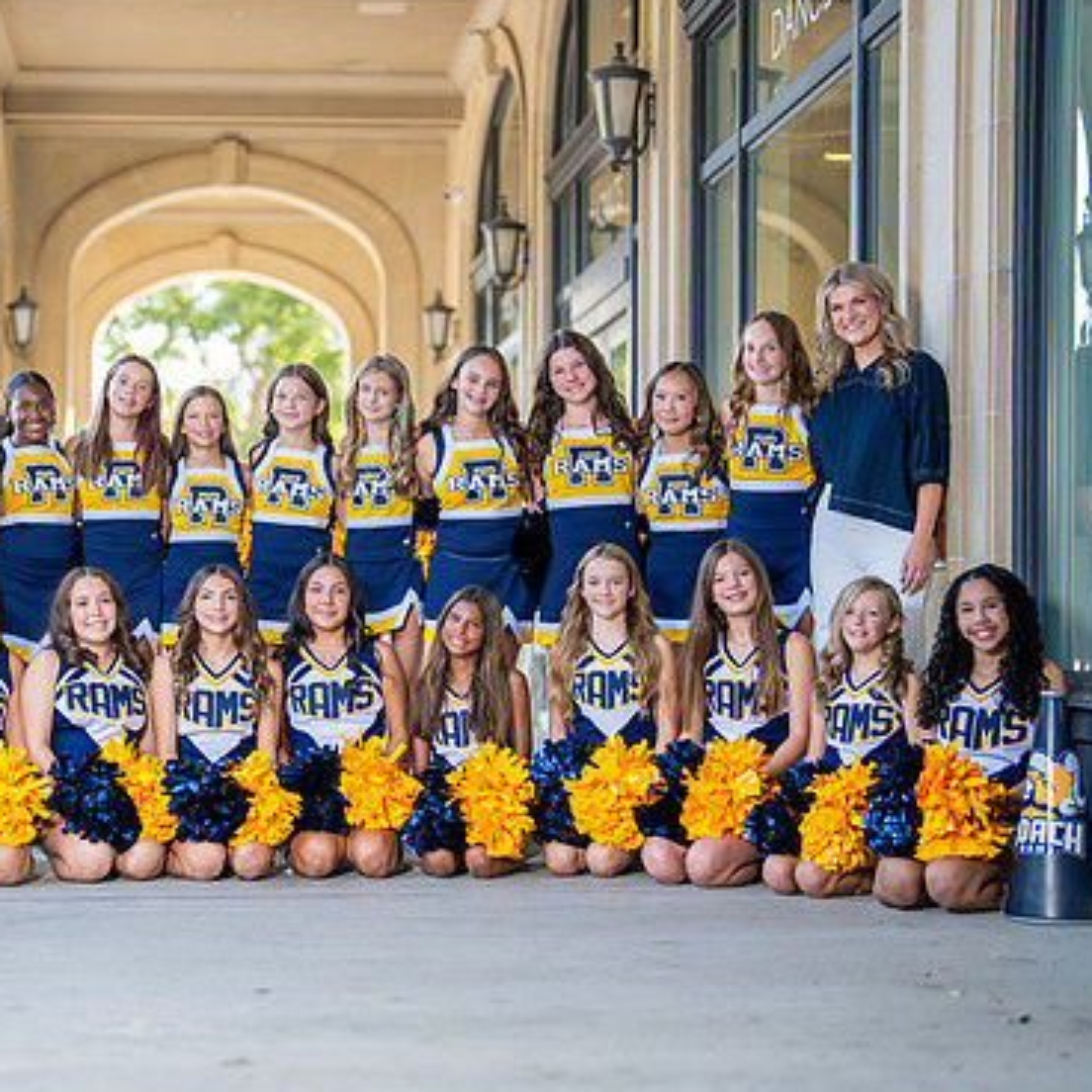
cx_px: 282
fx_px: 2391
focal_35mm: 67
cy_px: 562
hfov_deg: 25.4
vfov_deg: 25.7
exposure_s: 1/400
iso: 100
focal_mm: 50
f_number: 1.2
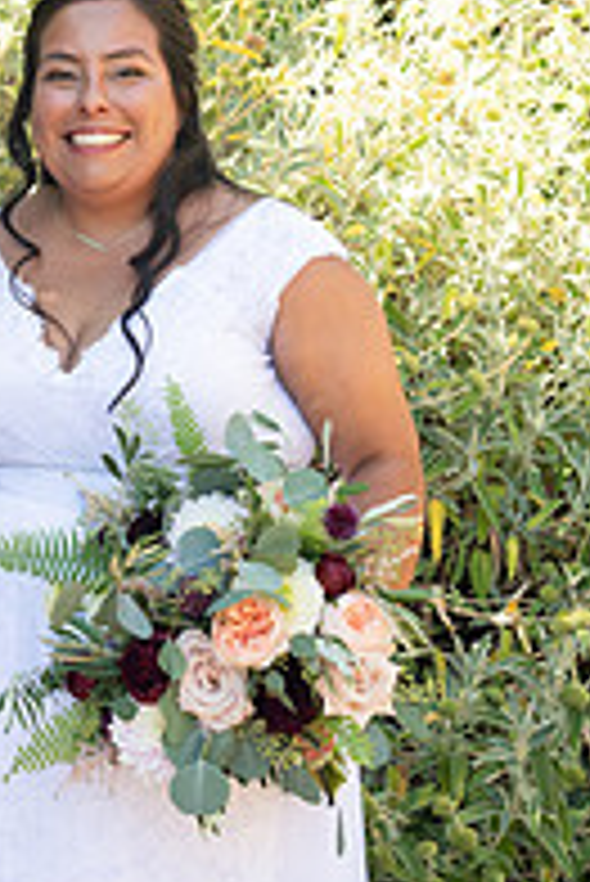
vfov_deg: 18.5
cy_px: 306
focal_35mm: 110
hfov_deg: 12.3
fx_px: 2699
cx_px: -45
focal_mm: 48
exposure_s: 1/320
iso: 640
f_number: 4.5
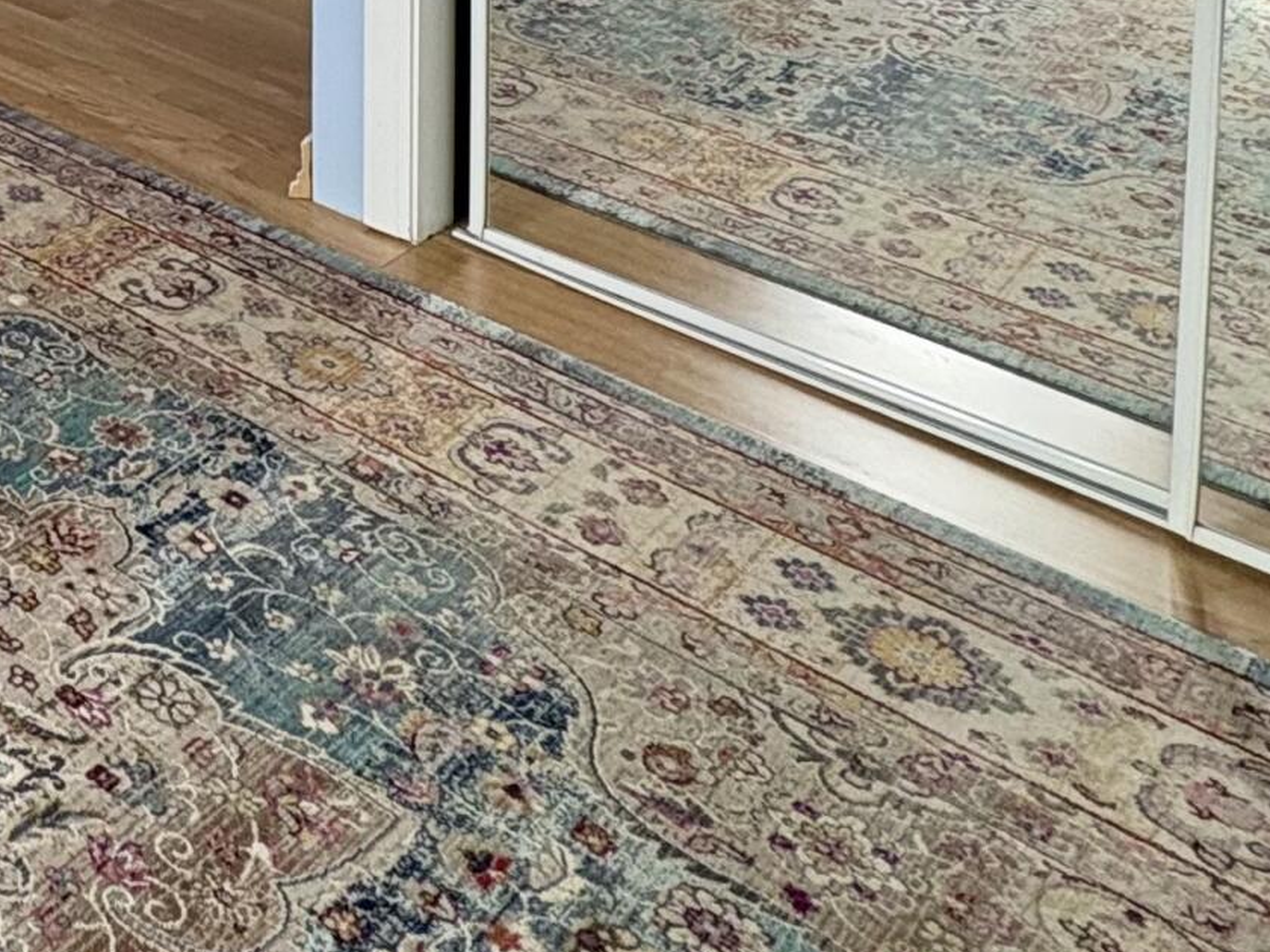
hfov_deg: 28.4
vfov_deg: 22.7
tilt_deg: -5.1
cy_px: -542
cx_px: -526
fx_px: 1834
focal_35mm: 50
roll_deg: +2.8
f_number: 2.2
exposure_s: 1/120
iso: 200
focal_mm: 2.22
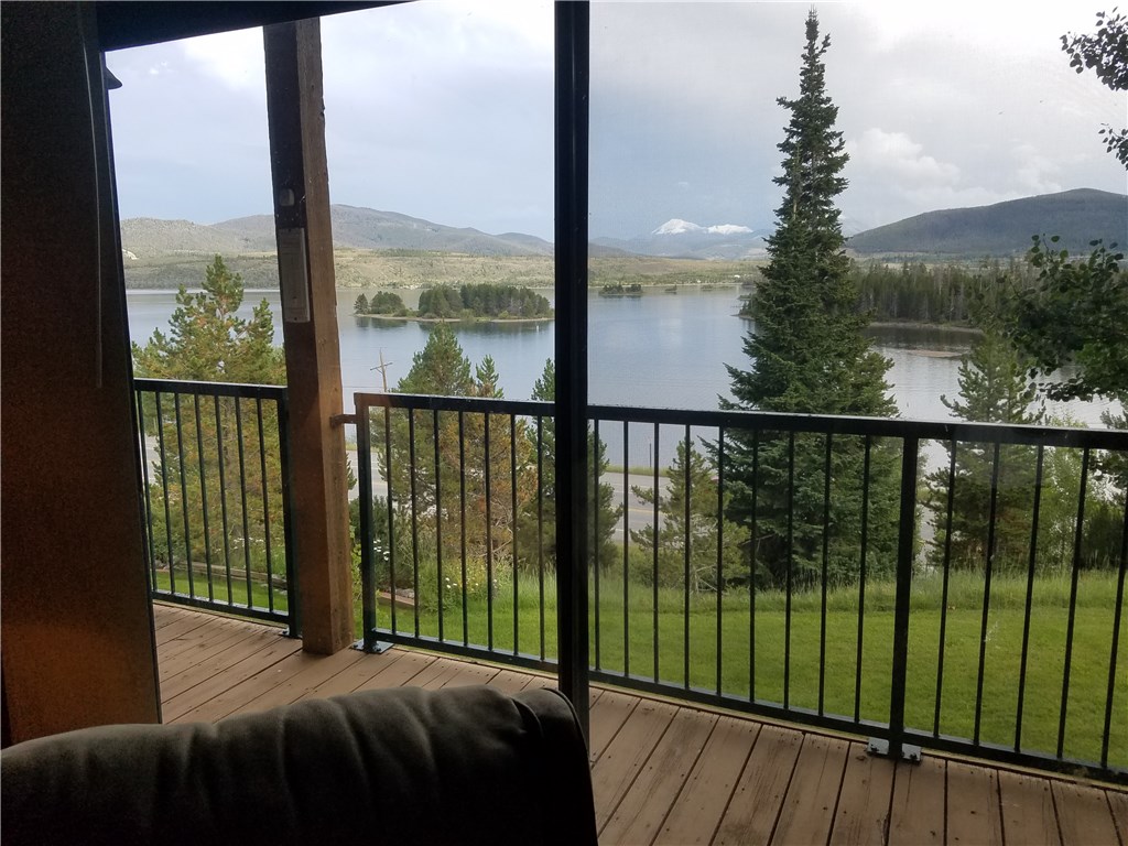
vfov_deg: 53.1
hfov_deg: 67.3
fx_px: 847
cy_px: 423
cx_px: 564
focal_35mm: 26
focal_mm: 4.2
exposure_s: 1/648
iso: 50
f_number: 1.7
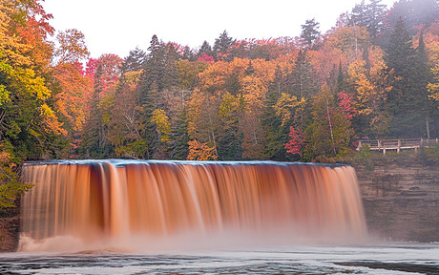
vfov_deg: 9.4
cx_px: 239
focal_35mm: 139
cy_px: 160
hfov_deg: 15.0
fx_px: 1664
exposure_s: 2.5
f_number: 16
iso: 64
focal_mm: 105
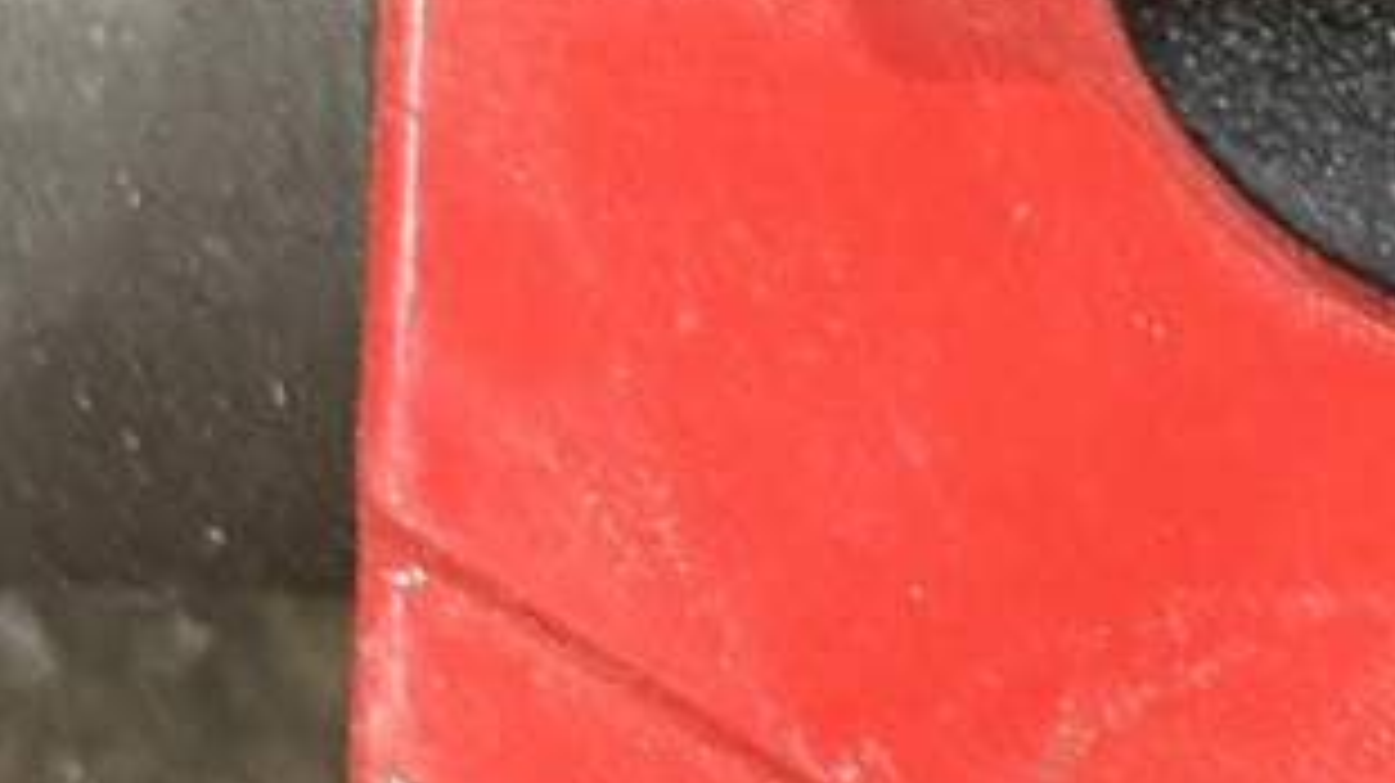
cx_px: 1904
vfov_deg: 4.5
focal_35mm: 270
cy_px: 220
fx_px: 9982
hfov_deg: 7.9
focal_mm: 6.76
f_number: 1.78
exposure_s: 1/60
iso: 200
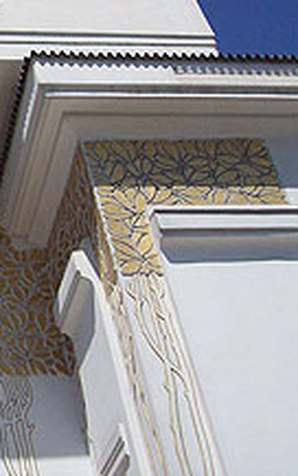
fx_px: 1025
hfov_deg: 15.0
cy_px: 107
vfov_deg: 25.7
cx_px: -182
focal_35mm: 79
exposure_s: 1/999
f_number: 4.8
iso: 80
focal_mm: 6
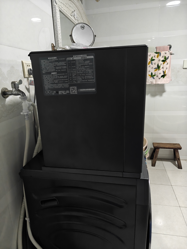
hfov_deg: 58.9
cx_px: 94
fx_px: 166
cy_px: 124
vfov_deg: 73.9
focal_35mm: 23
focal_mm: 6.06
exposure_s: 1/25
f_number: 1.6
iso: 1600
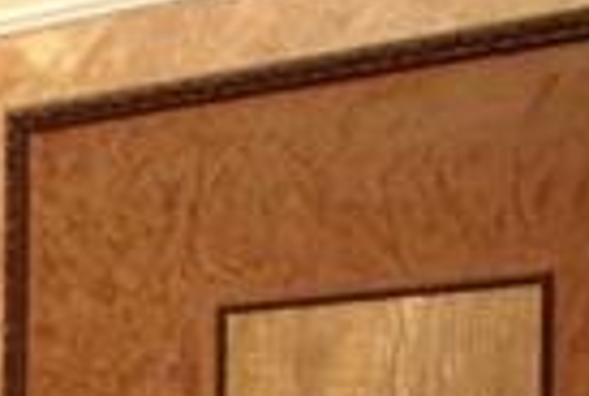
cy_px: 732
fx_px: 3017
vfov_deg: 7.3
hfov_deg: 10.2
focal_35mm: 184
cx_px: -645
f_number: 2.6
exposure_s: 1/100
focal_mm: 5.8
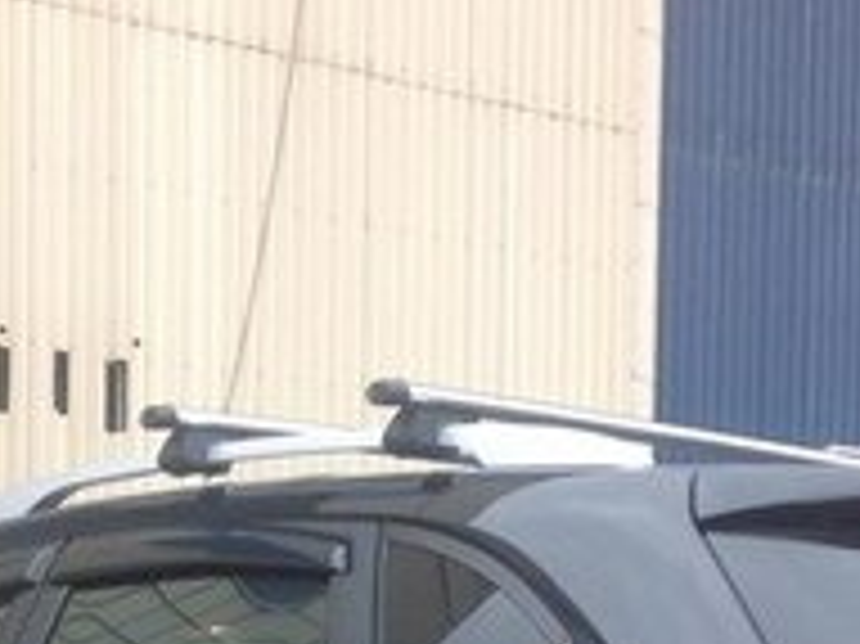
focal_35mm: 121
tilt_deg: -4.5
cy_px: 1029
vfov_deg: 11.6
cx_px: 473
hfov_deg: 16.3
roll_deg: -0.1
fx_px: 3004
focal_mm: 4.28
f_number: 2.4
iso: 50
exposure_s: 1/122
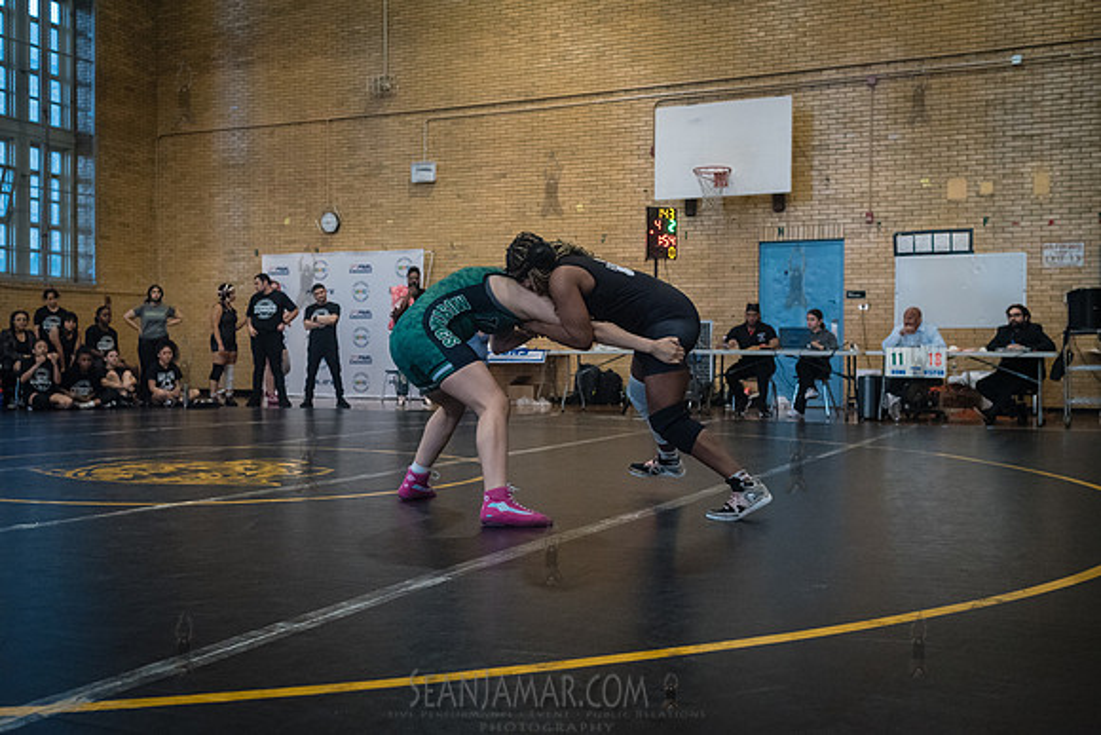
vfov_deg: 35.0
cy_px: 369
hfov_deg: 50.6
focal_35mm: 38
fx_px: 1165
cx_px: 523
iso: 5000
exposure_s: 1/400
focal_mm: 35
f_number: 4
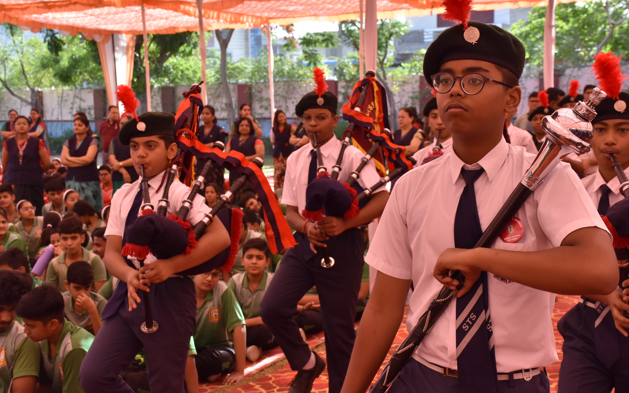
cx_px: 316
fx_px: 1063
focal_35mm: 62
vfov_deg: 21.0
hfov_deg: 33.0
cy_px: 209
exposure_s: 1/500
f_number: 8
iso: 640
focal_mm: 40
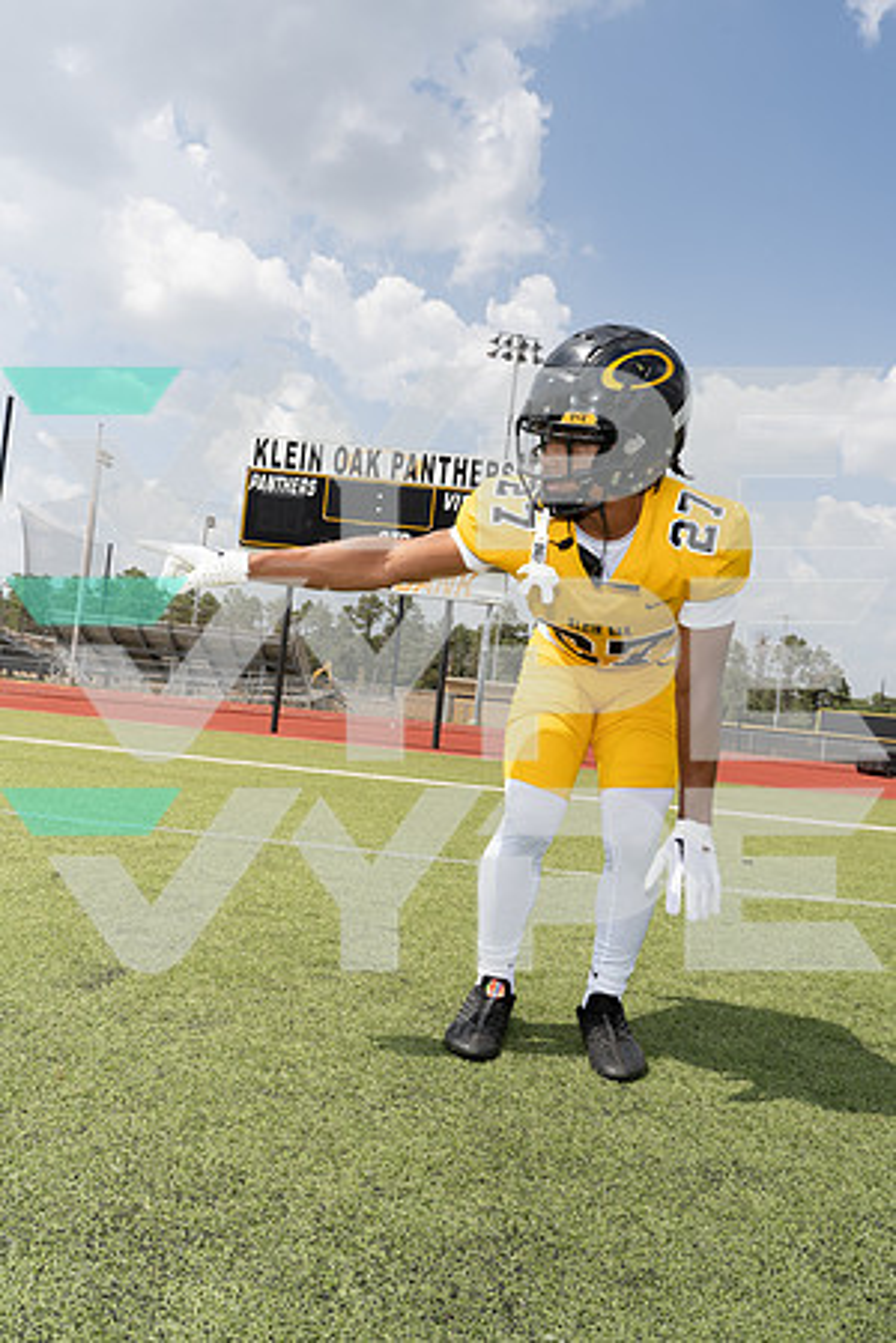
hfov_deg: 45.0
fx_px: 1083
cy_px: 672
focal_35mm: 29
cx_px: 448
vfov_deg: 63.7
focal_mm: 29
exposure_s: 1/250
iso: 160
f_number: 11
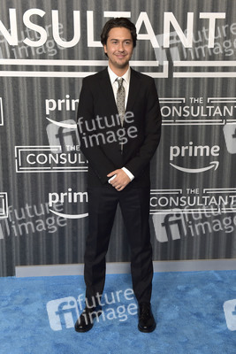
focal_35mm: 45
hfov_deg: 29.9
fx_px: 442
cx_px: 118
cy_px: 177
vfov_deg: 43.6
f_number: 6.3
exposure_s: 1/250
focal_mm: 45
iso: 2500
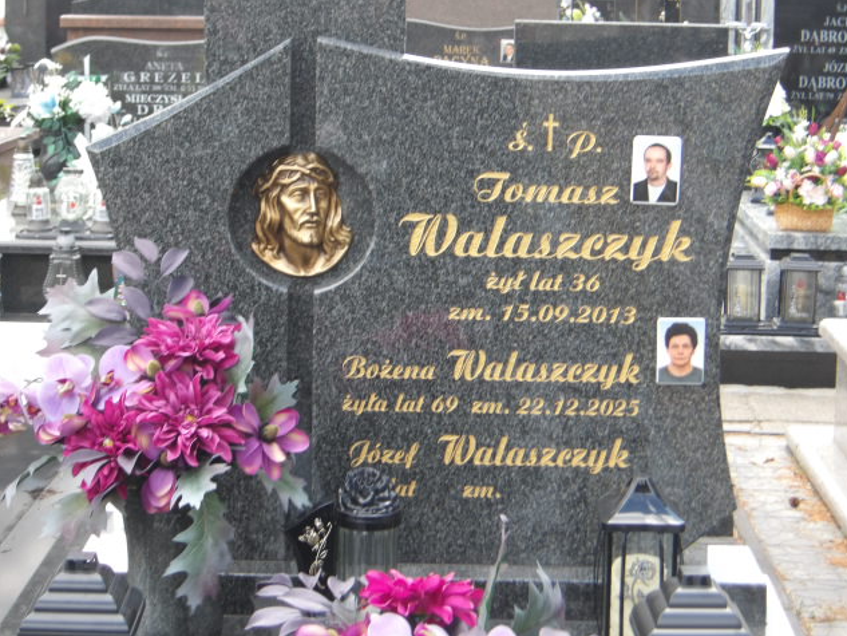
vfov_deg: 16.8
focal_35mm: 88
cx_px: 427
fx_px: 2154
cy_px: 317
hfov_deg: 22.2
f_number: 5.6
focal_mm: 15.6
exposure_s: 1/57
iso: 100
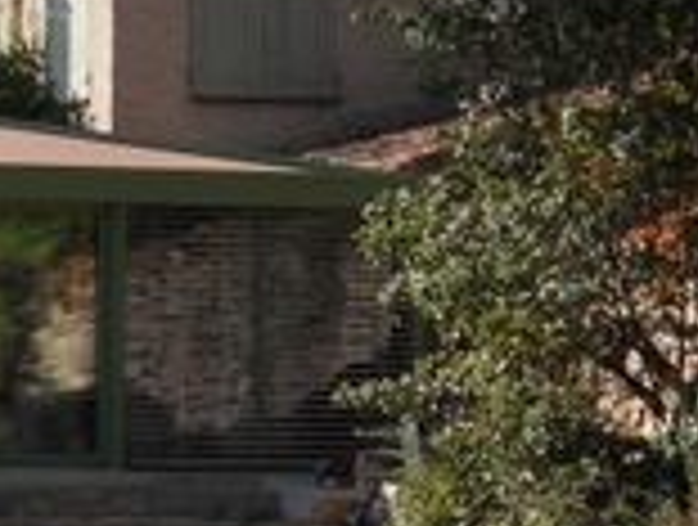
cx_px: -608
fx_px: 3901
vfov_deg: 7.7
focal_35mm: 193
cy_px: 234
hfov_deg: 9.7
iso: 80
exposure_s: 1/500
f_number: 4.5
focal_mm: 9
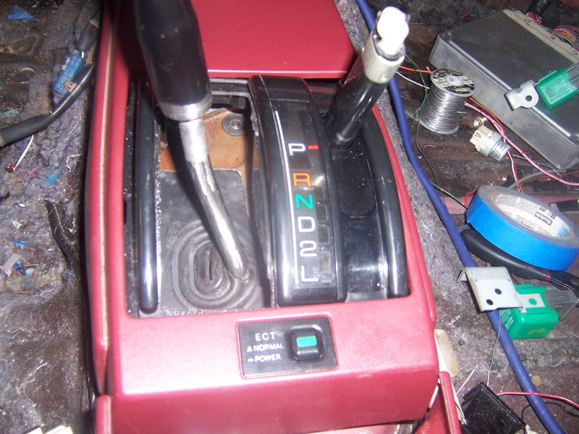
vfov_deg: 42.9
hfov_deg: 55.4
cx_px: 290
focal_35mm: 33
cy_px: 217
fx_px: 552
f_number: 2.8
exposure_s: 1/60
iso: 140
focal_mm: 5.5
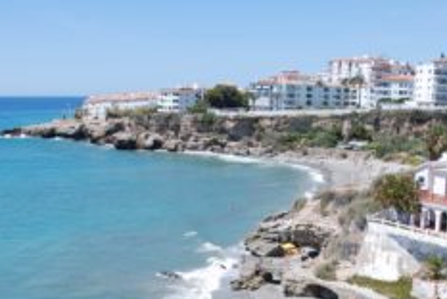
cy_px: 317
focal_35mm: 58
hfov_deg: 34.4
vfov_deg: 22.3
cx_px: 247
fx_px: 721
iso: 100
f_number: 8
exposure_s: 1/250
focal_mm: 18
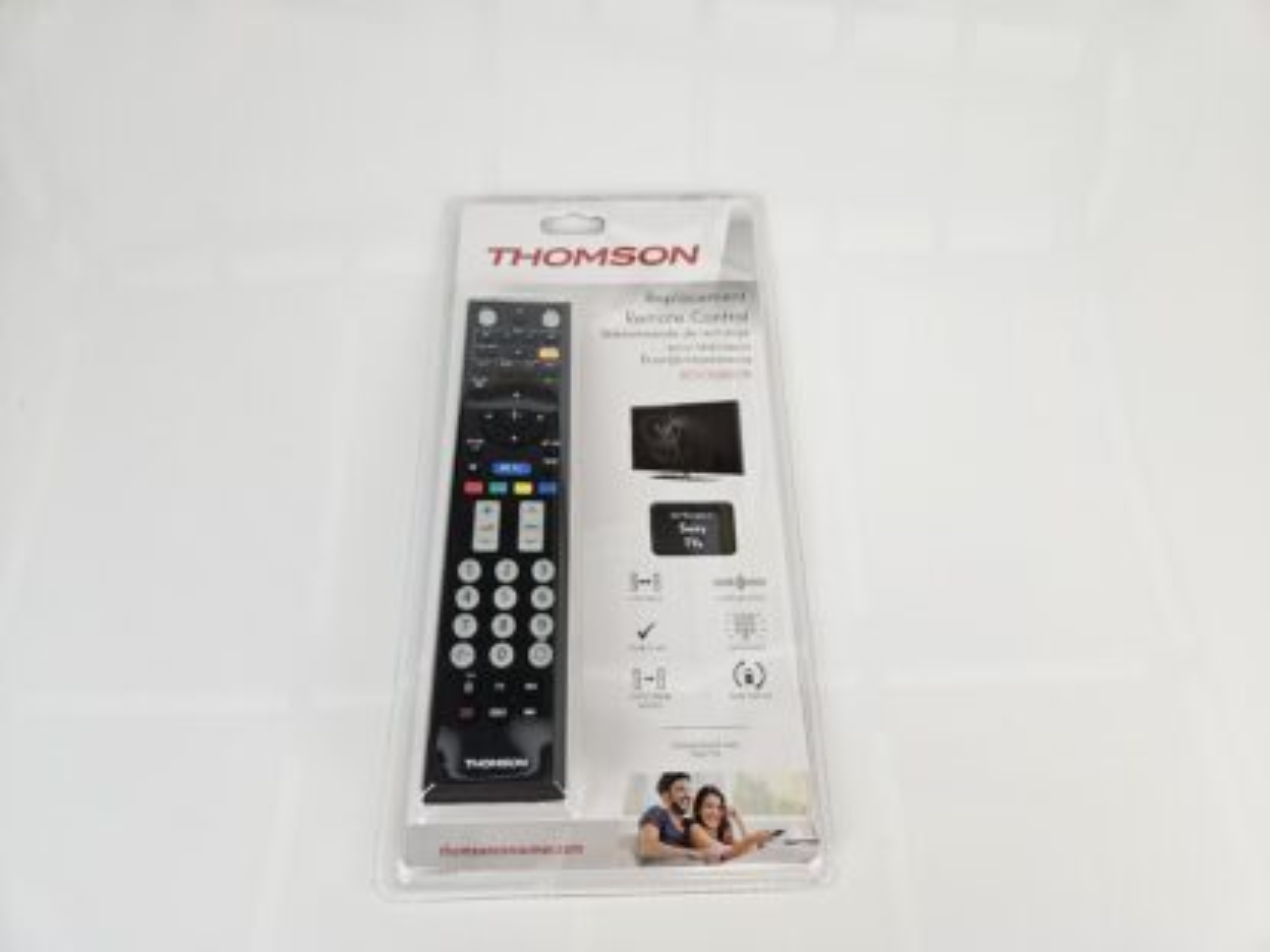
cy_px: 476
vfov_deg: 58.9
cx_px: 635
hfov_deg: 73.9
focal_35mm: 23
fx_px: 844
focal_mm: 5.4
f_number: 1.8
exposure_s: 1/180
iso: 50
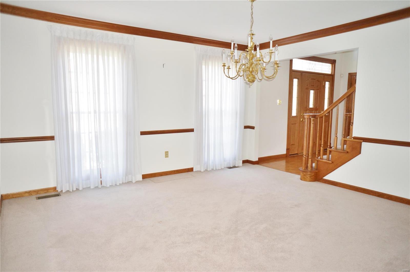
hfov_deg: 73.8
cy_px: 136
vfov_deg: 53.0
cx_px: 205
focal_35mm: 24
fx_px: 273
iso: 400
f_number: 2.8
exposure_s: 1/160
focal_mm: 16
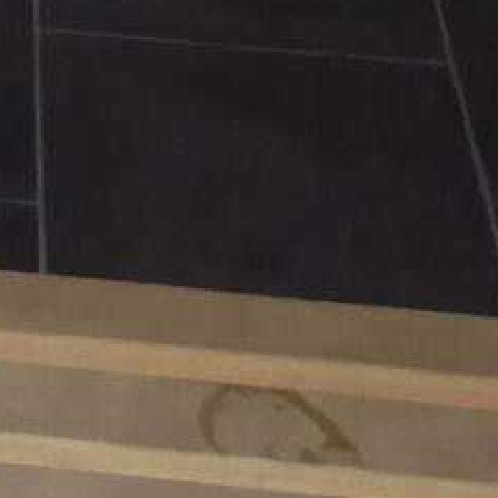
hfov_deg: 6.3
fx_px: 4167
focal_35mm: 256
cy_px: -975
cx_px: -1023
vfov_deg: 6.3
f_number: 3.6
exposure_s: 1/60
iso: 400
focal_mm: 5.8
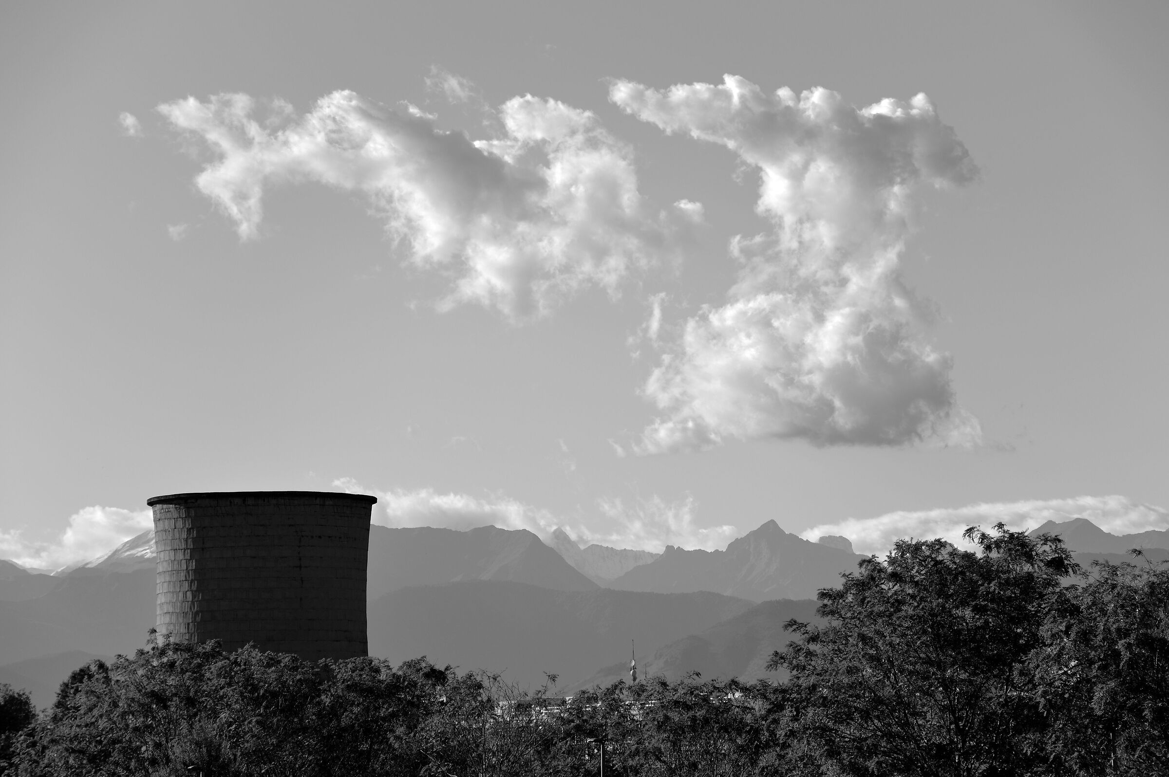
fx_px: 4623
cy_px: 388
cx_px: 584
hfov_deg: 14.4
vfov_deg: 9.6
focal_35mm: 142
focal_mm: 95
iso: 100
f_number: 7.1
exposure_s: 1/640
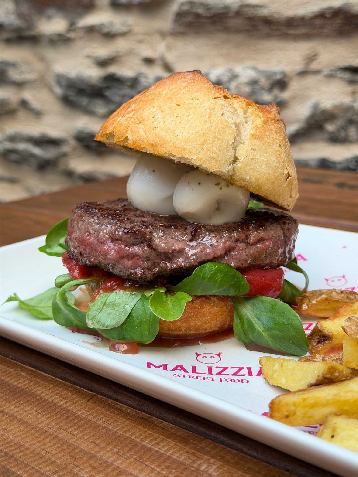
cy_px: 238
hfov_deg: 30.3
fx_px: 662
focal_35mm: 48
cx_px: 179
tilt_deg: -16.7
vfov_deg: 39.7
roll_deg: +0.3
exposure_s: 1/121
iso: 80
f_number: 1.78
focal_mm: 6.76
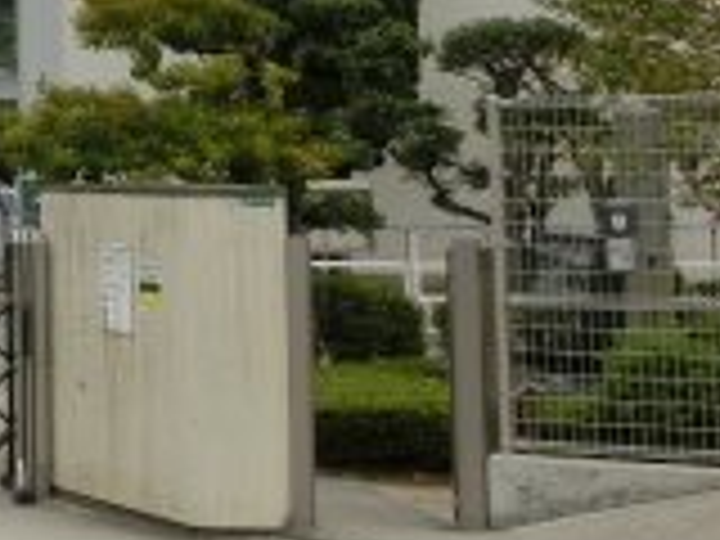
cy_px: 22
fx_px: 1997
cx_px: -522
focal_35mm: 96
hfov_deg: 17.2
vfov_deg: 15.2
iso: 80
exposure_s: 1/640
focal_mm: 4.24
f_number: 3
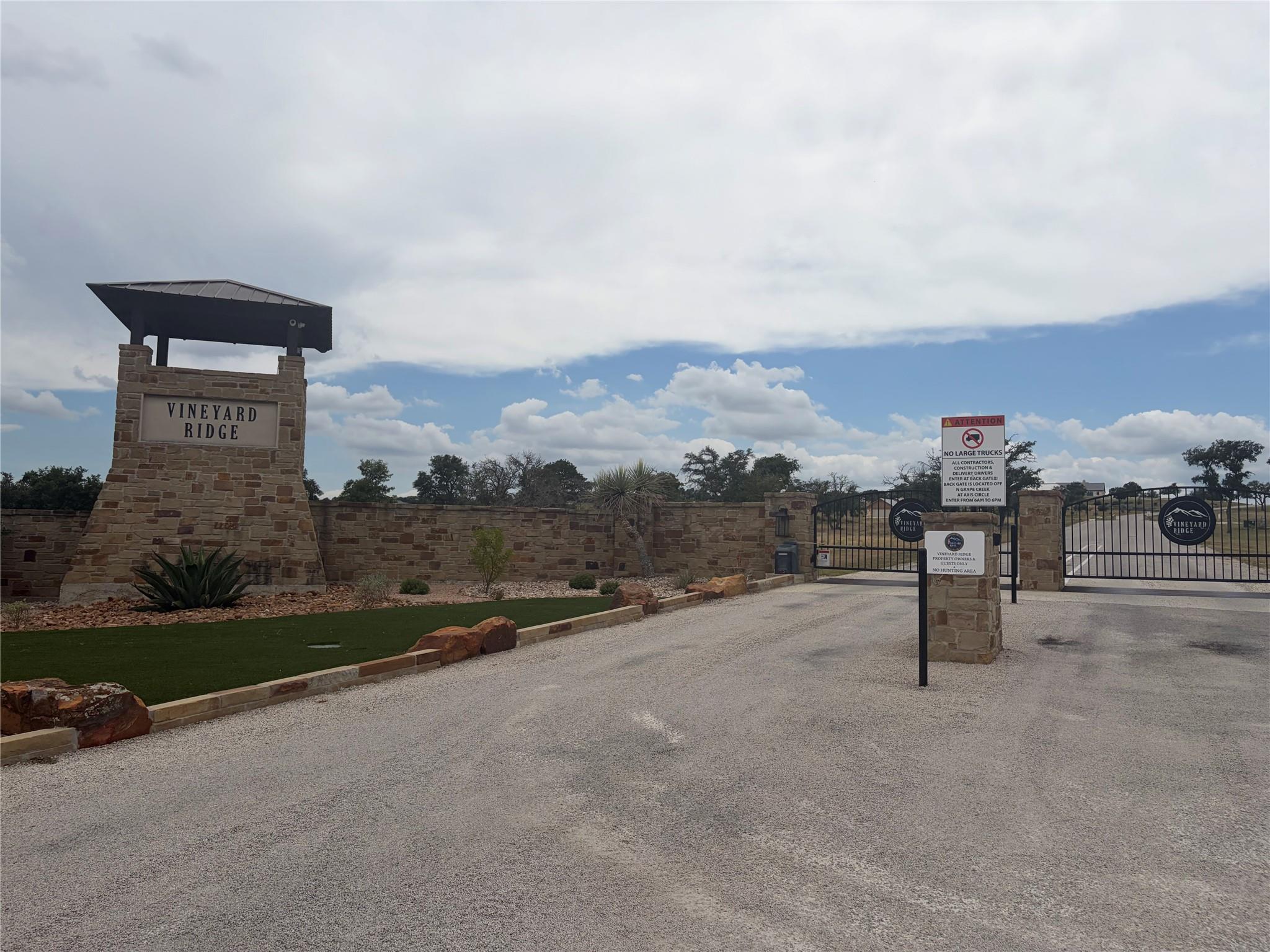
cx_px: 635
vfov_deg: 53.1
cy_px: 476
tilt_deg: +5.4
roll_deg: -0.8
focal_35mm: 26
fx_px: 954
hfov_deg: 67.3
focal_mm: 5.96
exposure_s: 1/8850
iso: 50
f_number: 1.6
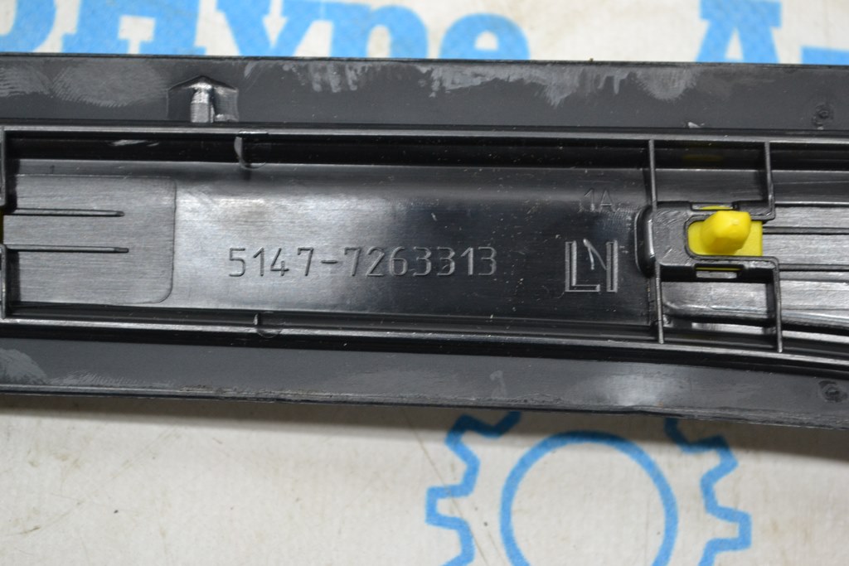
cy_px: 283
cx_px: 424
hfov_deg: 24.6
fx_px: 1946
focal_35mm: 82
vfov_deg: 16.6
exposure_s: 1/60
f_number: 5.6
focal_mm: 55
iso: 900
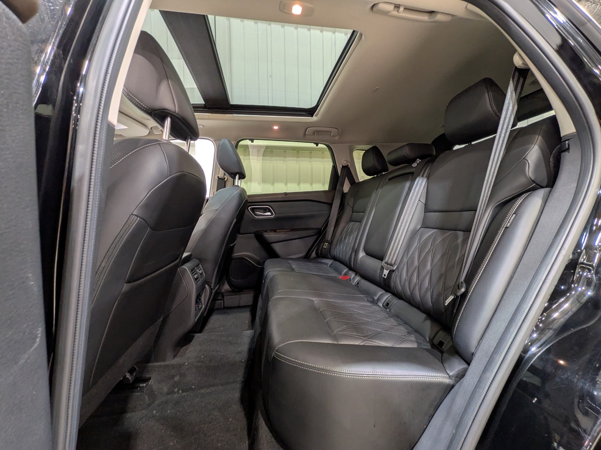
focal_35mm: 14
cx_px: 300
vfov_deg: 85.7
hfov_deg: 102.1
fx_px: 243
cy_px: 225
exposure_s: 1/24
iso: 134
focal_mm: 1.83
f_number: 2.2
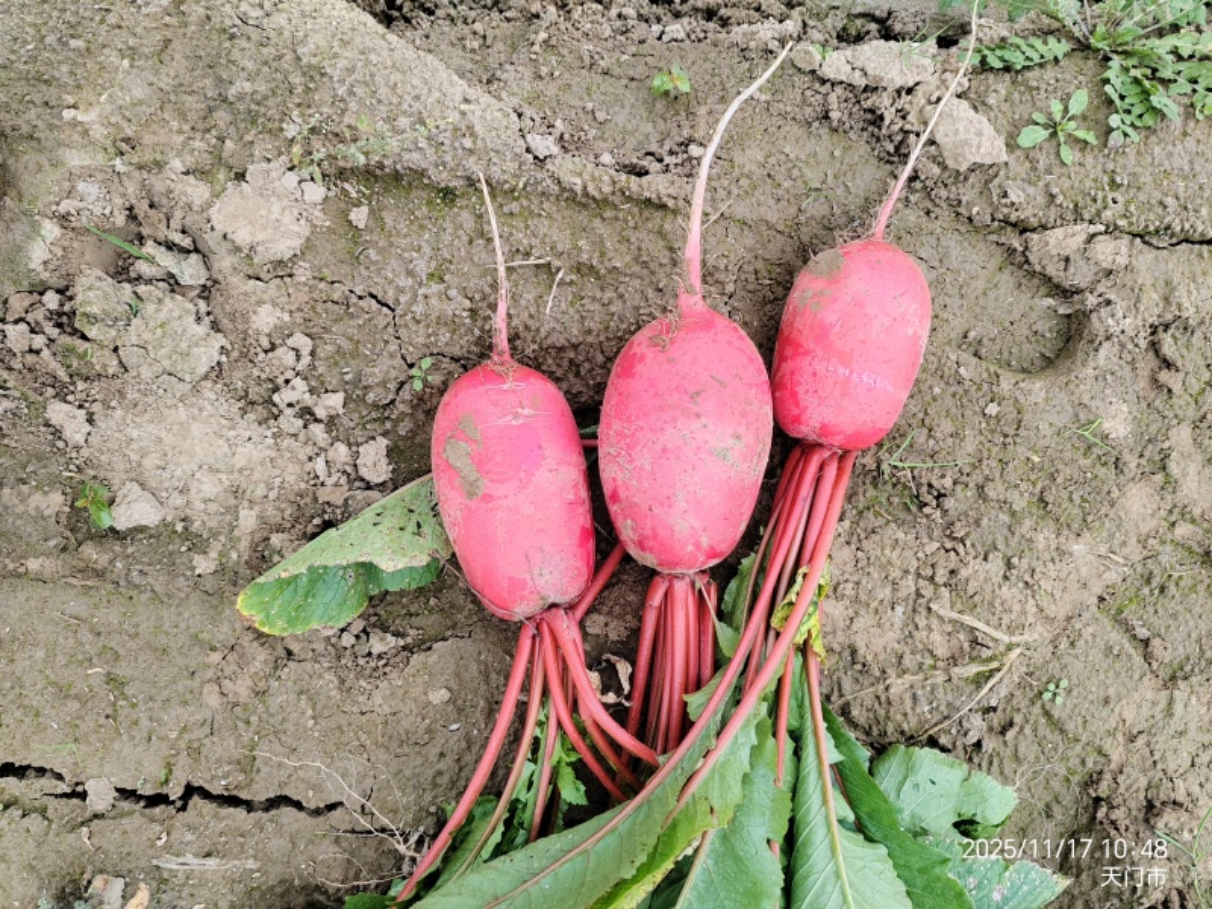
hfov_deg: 65.3
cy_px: 454
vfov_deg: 51.4
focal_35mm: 27
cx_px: 606
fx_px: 945
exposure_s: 1/100
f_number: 1.8
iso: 640
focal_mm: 6.14
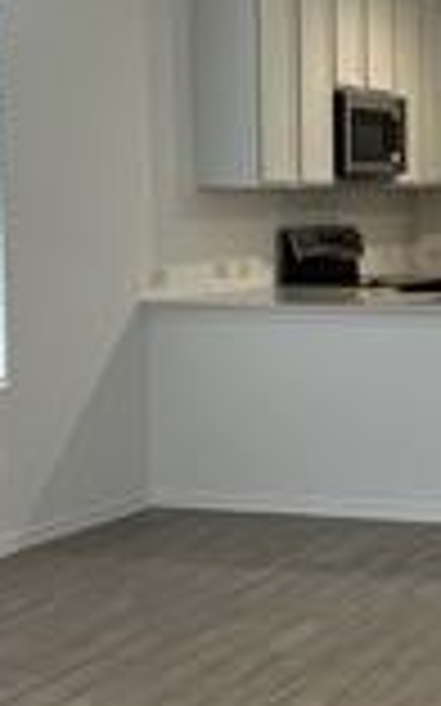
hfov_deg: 14.2
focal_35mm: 88
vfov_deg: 23.6
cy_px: 387
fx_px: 1694
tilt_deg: -6.7
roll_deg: +1.5
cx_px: 574
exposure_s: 1/60
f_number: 1.6
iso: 64
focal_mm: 5.1
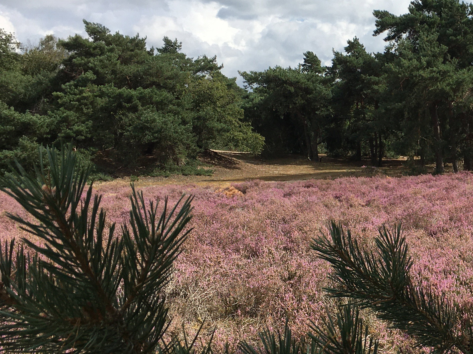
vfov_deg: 23.6
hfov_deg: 29.2
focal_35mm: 62
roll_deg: +1.4
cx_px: 469
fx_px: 847
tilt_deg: +0.2
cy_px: 157
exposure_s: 1/1923
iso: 25
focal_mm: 4.15
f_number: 2.2
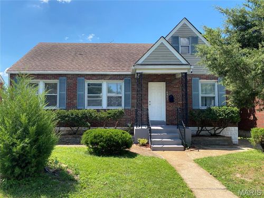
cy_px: 99
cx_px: 132
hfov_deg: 67.3
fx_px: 198
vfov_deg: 53.1
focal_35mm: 26
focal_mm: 4.25
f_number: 1.8
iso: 32
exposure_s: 1/1316
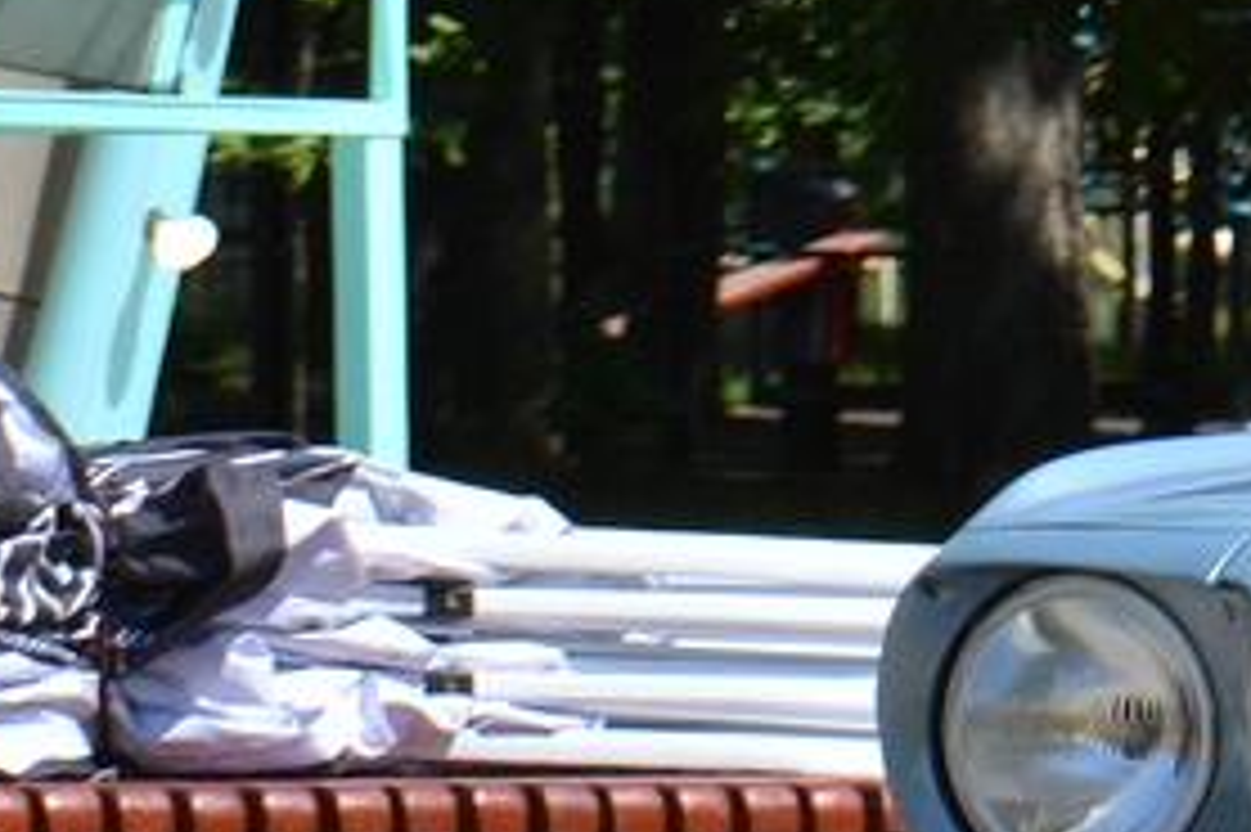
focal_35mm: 502
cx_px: 3161
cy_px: 454
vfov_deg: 2.7
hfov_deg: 4.0
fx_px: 17433
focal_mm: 62
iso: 400
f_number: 7.1
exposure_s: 1/1600
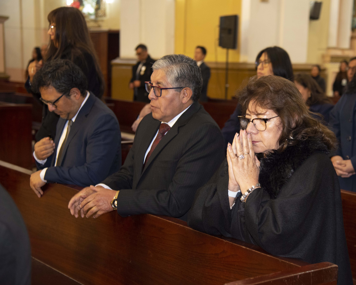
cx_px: 207
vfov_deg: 23.1
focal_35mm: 66
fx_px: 695
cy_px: 142
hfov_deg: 28.7
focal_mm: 58
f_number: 4
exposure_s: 1/60
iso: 3200
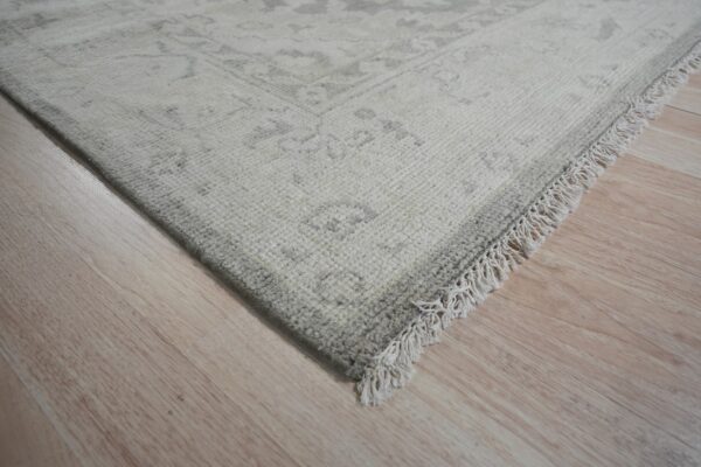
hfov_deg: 73.7
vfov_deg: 53.1
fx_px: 467
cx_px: 350
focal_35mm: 24
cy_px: 234
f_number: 5.6
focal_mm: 24
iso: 500
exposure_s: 1/125
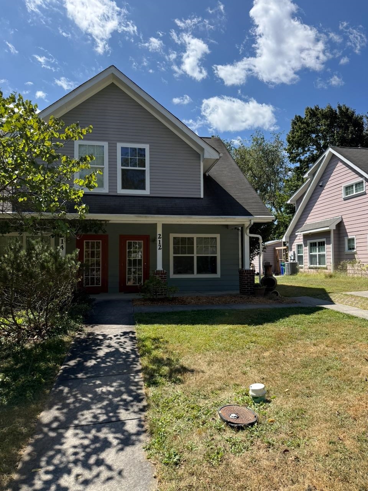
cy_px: 246
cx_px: 184
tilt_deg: +3.2
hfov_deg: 56.8
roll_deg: +0.3
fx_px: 340
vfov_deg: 71.6
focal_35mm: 24
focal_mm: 6.76
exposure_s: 1/4405
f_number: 1.78
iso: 125
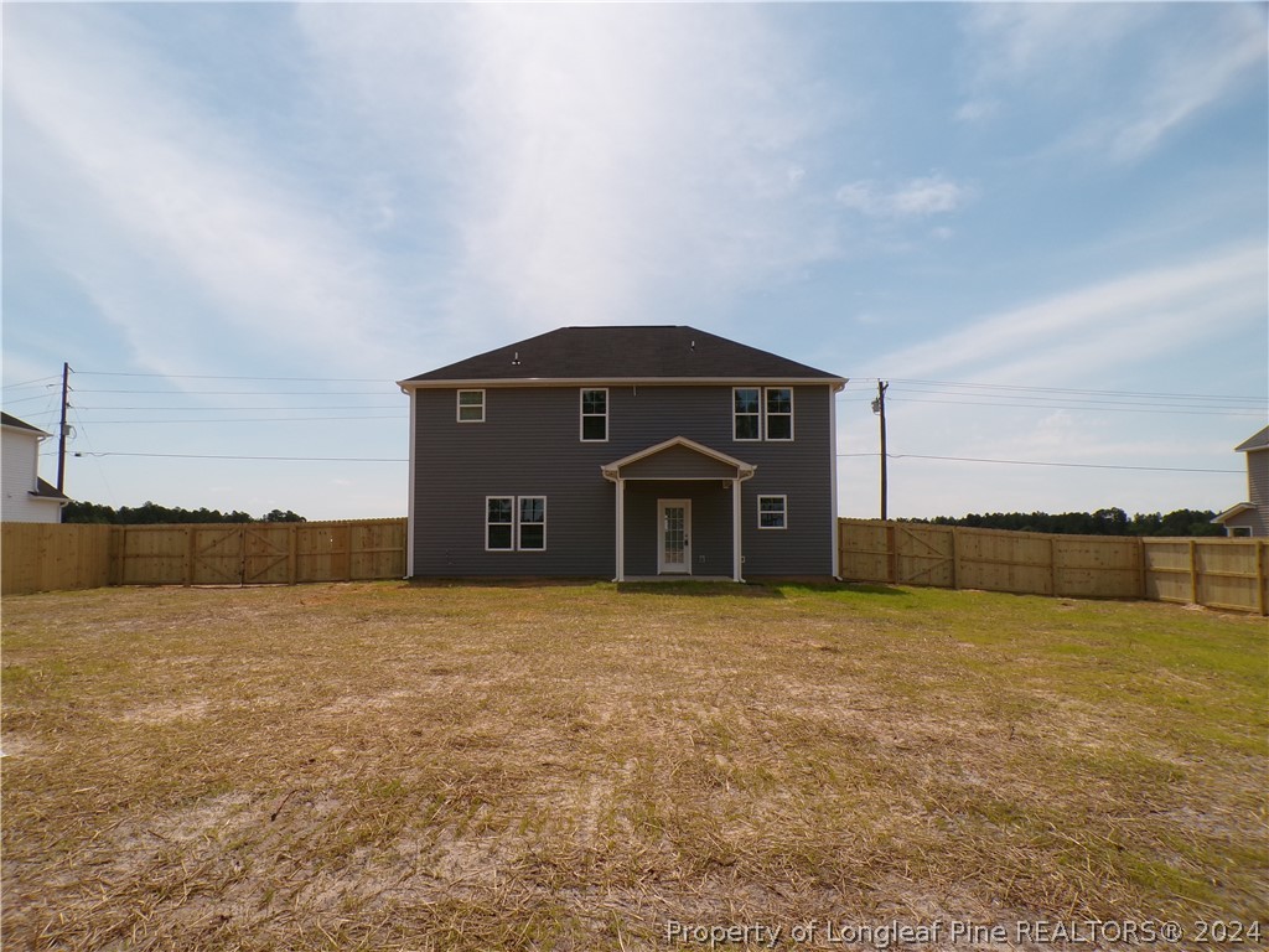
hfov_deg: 71.6
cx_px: 634
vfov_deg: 56.8
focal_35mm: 24
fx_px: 880
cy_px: 476
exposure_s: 1/750
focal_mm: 4.3
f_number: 5.8
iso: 100
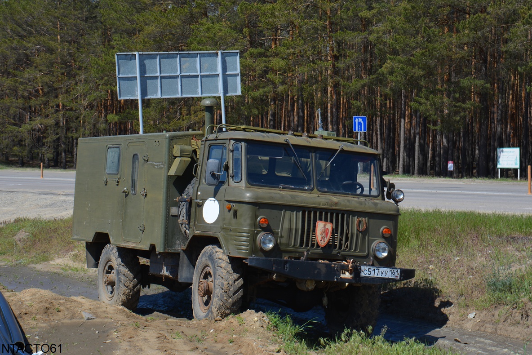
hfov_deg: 25.7
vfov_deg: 17.3
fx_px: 1168
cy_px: 176
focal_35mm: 79
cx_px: 266
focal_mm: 52
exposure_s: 1/250
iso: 100
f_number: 8
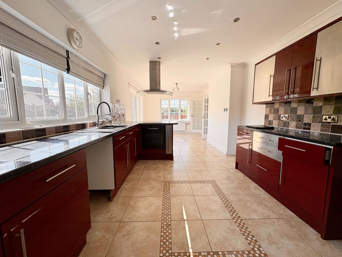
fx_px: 138
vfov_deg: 85.7
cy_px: 128
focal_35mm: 14
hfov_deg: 102.1
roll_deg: +1.0
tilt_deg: -5.7
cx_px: 171
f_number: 2.2
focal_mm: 2.22
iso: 40
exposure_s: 1/397
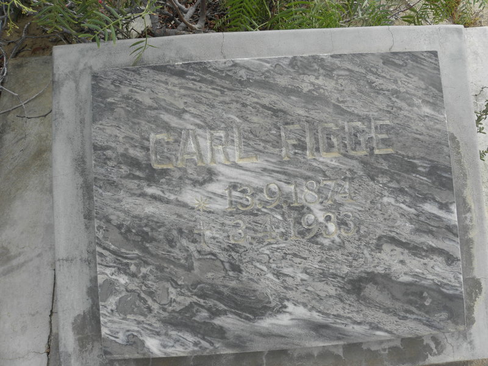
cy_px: 183
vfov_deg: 53.1
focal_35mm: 26
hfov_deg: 67.3
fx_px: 367
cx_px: 244
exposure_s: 1/80
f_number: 5.6
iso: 64
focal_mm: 4.6
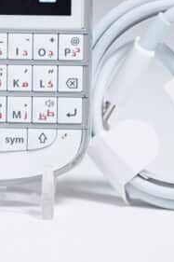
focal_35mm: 218
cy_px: -23
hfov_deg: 6.3
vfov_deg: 9.4
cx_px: -23
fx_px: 1582
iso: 125
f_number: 4.5
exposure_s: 1/6
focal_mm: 51
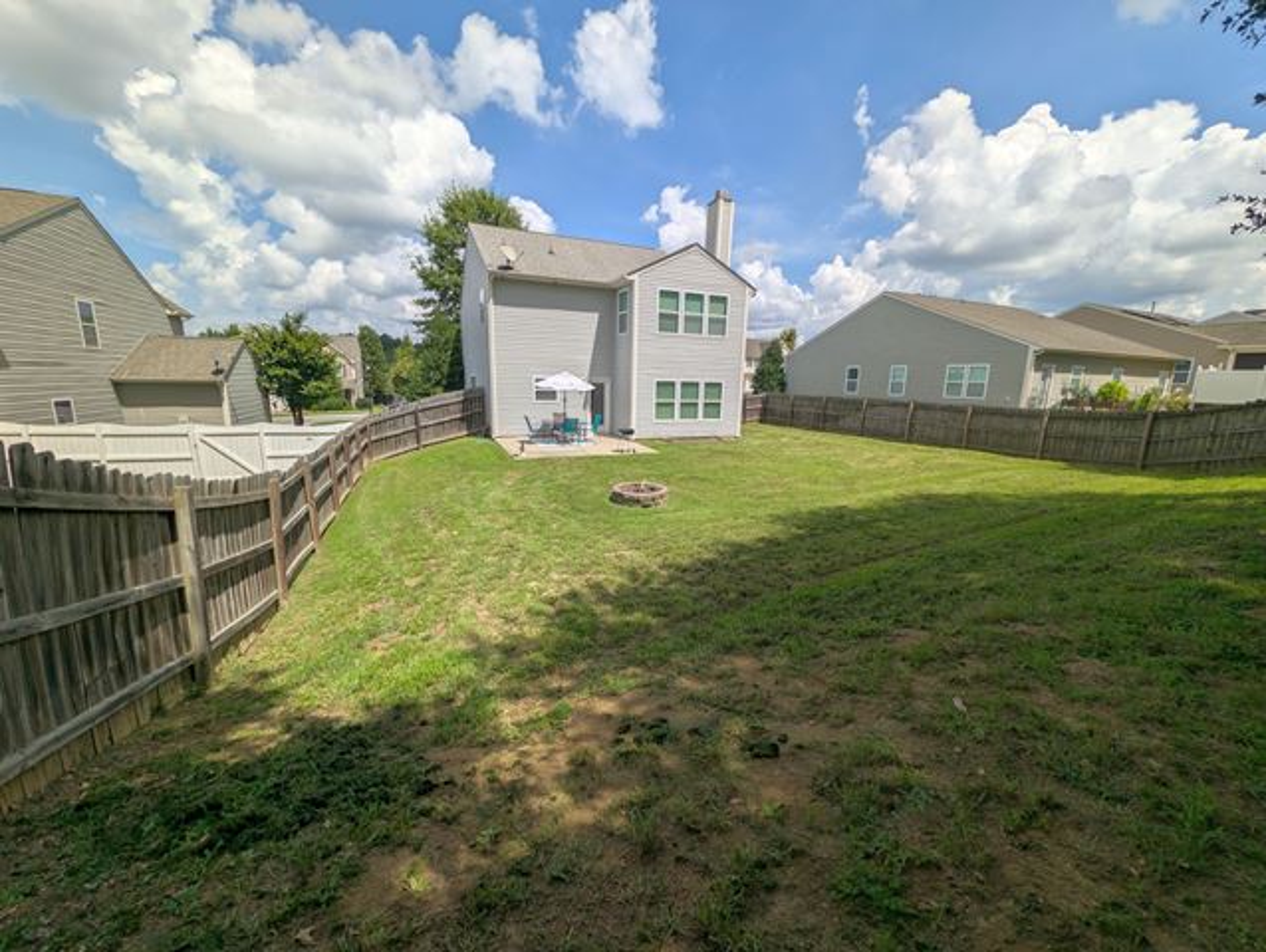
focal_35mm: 12
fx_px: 439
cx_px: 633
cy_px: 476
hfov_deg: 110.5
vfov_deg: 94.6
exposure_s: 1/4255
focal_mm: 2.02
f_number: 1.7
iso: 50
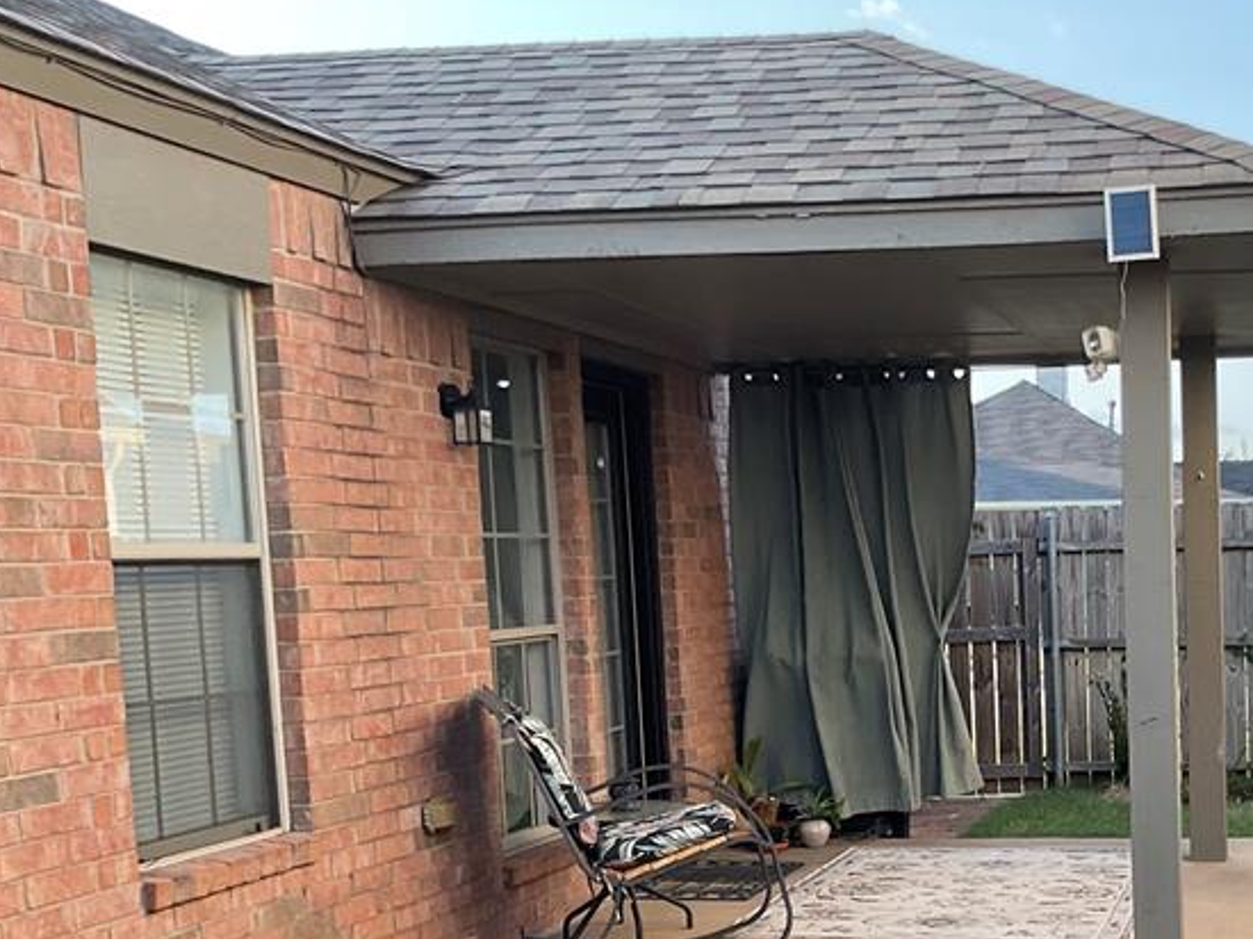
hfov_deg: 33.7
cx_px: 1116
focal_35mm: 54
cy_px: 775
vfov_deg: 26.4
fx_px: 1954
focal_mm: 3
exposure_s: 1/169
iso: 16
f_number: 1.8
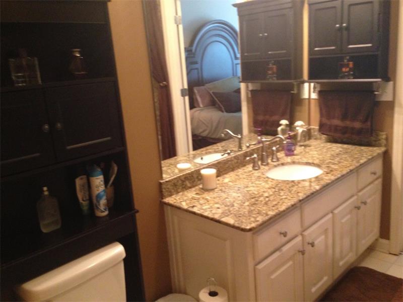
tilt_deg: -13.8
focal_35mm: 33
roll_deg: +4.7
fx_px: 384
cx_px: 202
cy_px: 151
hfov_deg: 55.4
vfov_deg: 42.9
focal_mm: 4.12
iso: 320
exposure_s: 1/20
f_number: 2.4
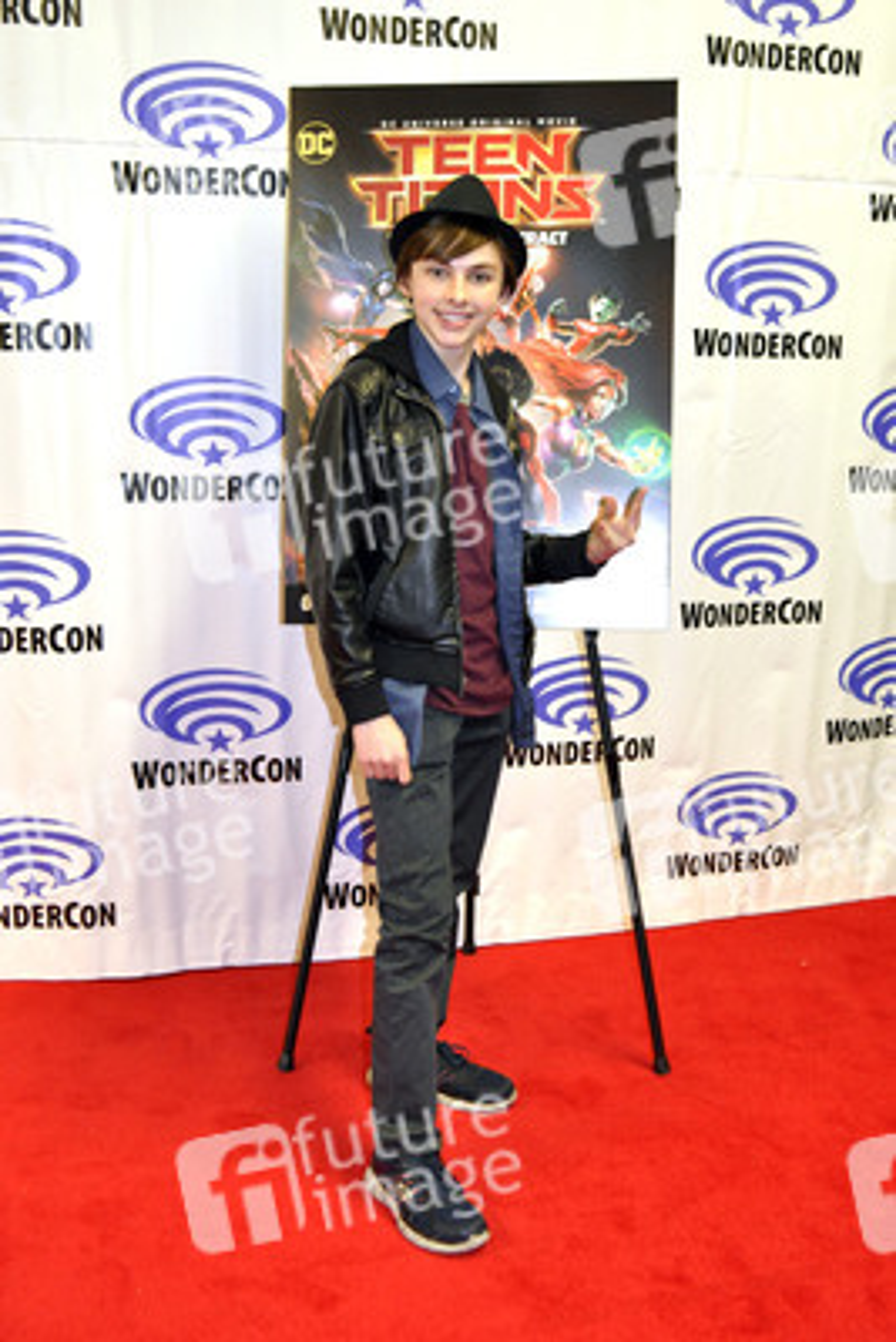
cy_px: 671
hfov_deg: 36.9
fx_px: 1343
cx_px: 448
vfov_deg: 53.1
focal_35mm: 36
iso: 1000
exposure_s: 1/60
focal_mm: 24
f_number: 4.5
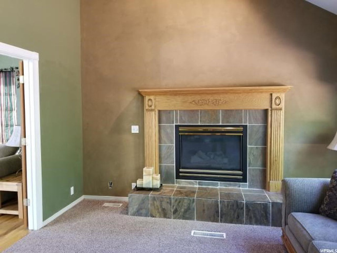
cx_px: 168
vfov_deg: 53.1
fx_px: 253
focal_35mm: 26
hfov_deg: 67.3
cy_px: 126
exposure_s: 1/17
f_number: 1.7
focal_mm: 4.25
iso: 200
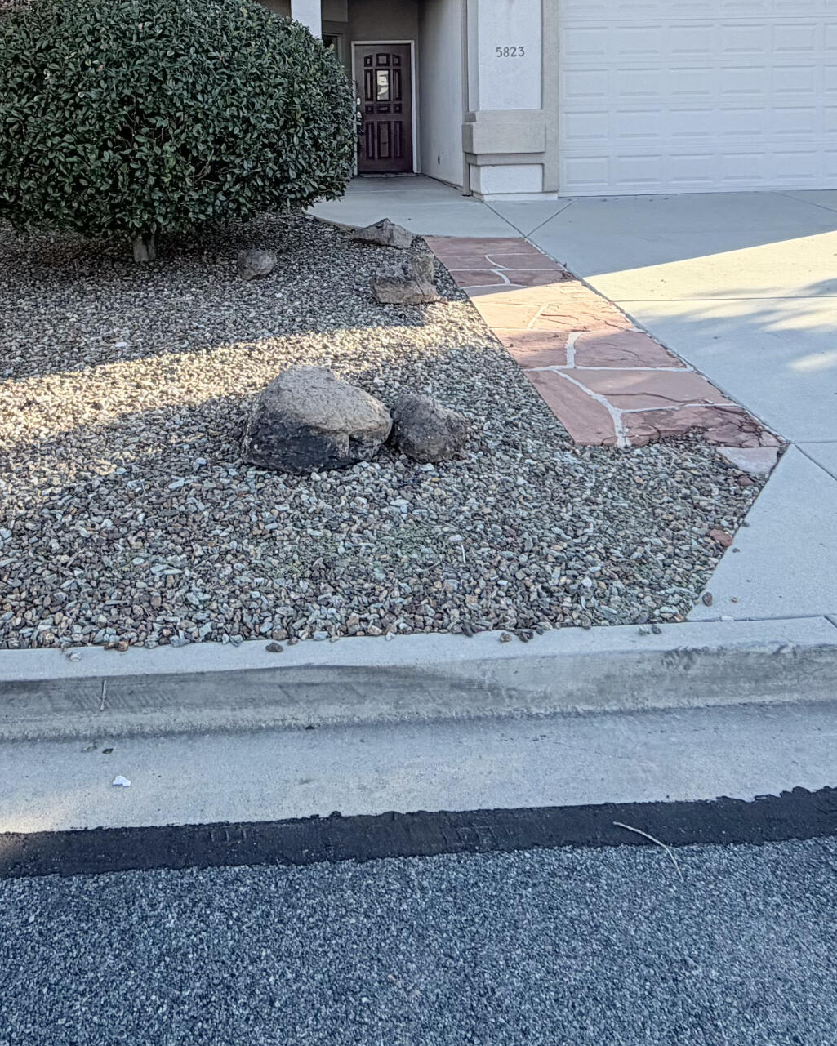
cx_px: 362
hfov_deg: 45.7
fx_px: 991
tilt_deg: -3.0
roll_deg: +1.1
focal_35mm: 32
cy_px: 189
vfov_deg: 51.7
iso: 50
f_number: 2.2
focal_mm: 2.22
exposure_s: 1/502
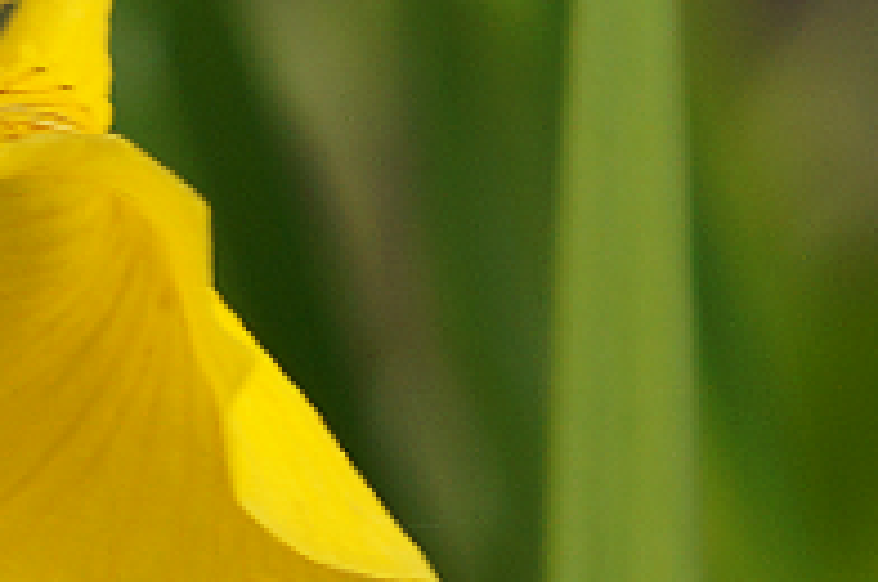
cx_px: -506
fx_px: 22401
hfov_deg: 2.2
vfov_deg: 1.5
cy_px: 913
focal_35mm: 920
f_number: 6.3
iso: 160
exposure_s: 1/160
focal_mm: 100
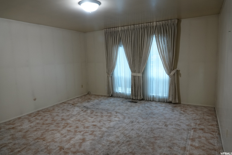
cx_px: 116
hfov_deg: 73.7
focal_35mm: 24
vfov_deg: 53.2
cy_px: 78
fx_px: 155
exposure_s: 1/30
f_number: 2.4
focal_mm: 8.8
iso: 500
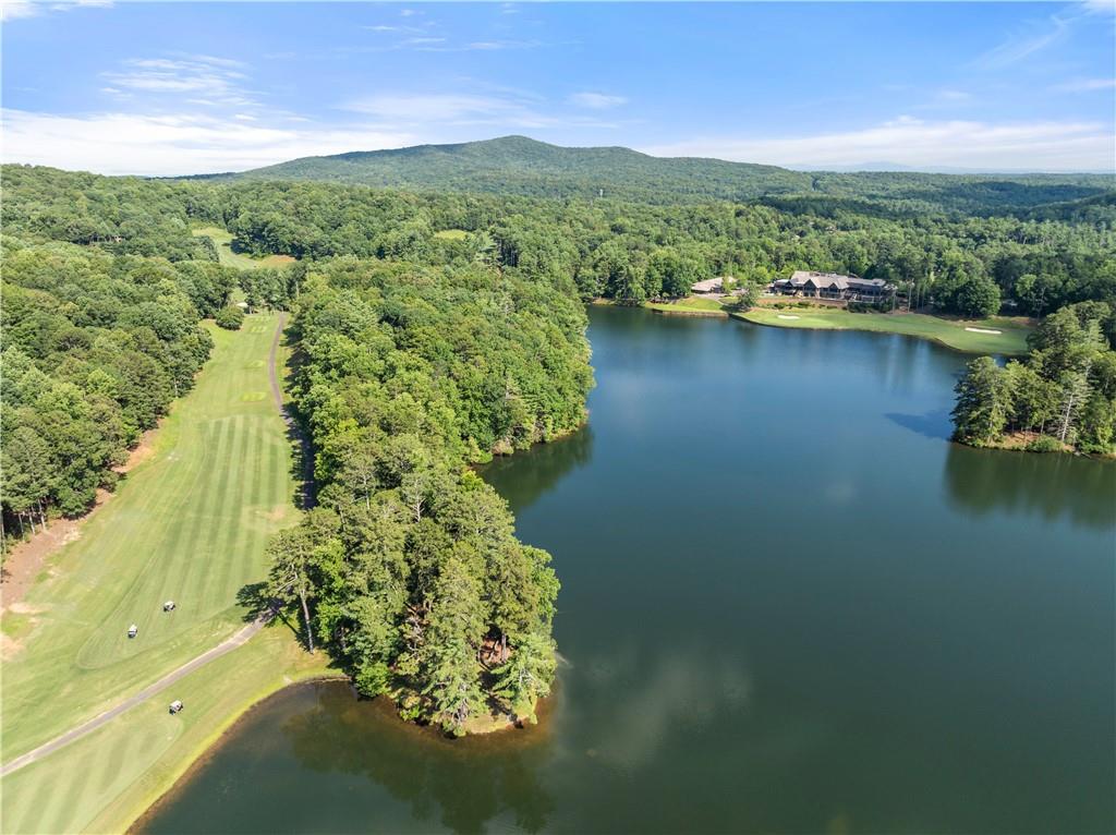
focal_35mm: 24
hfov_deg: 71.6
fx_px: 773
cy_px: 418
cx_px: 558
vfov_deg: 56.7
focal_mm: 12.29
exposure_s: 1/40
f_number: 2.8
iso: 110
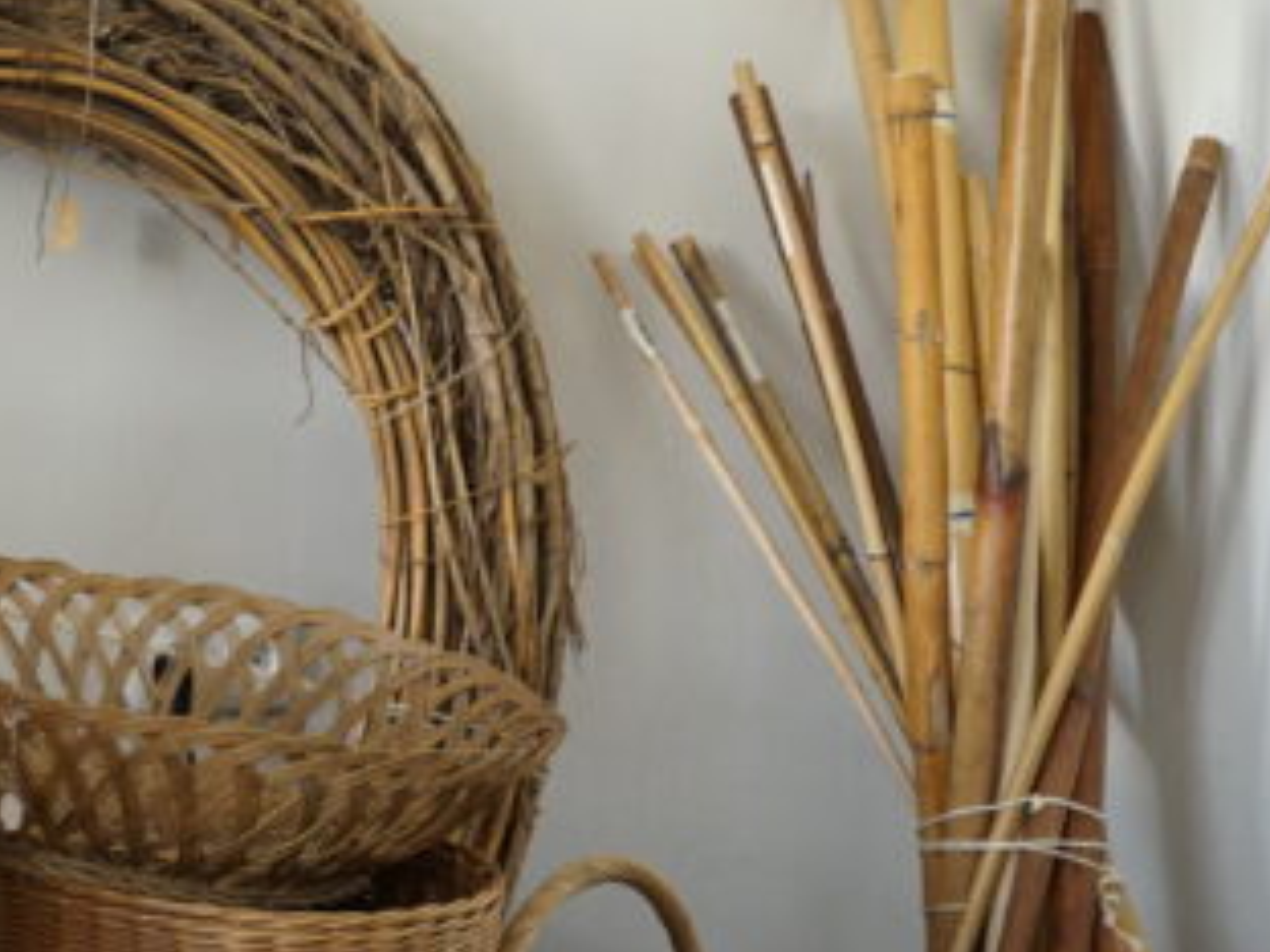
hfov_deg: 19.0
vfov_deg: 15.2
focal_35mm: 97
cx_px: -281
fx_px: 3559
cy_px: 669
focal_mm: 41
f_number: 6.3
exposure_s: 1/160
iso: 2500
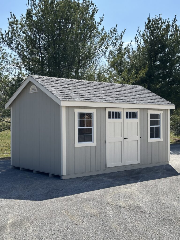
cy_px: 120
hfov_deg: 30.3
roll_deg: +1.7
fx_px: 333
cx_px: 90
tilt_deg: -0.9
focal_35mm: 48
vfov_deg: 39.7
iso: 64
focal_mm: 6.86
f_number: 1.78
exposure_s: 1/3876
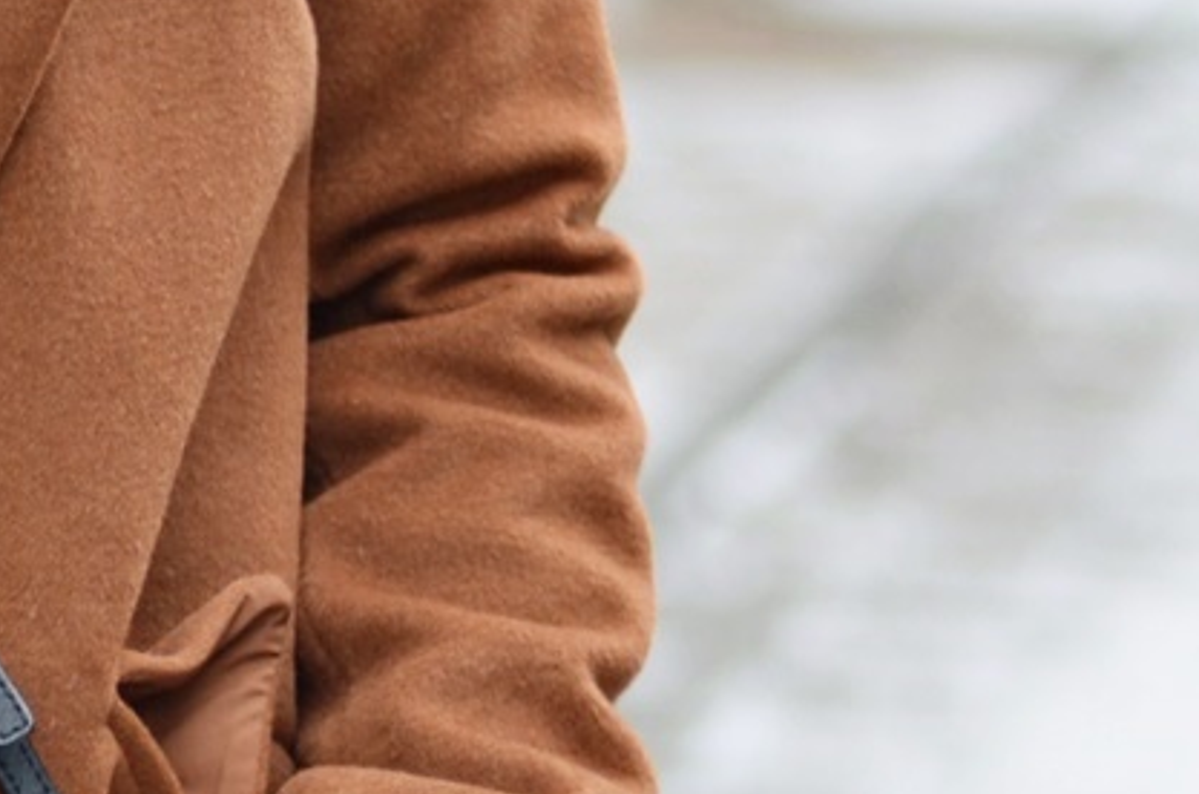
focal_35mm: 360
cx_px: -690
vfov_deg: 3.8
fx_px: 11963
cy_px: 833
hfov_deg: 5.7
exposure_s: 1/125
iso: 125
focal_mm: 50
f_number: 1.8
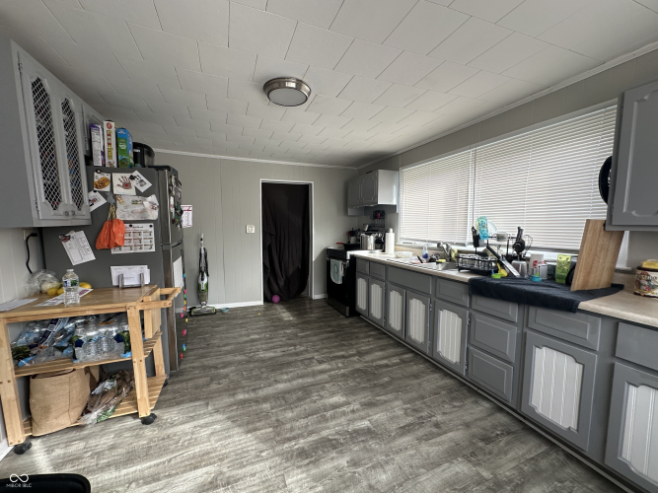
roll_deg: +0.1
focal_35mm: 14
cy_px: 246
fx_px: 266
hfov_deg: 102.1
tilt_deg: -4.4
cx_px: 329
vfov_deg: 85.7
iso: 64
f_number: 2.2
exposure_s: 1/99
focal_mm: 2.22
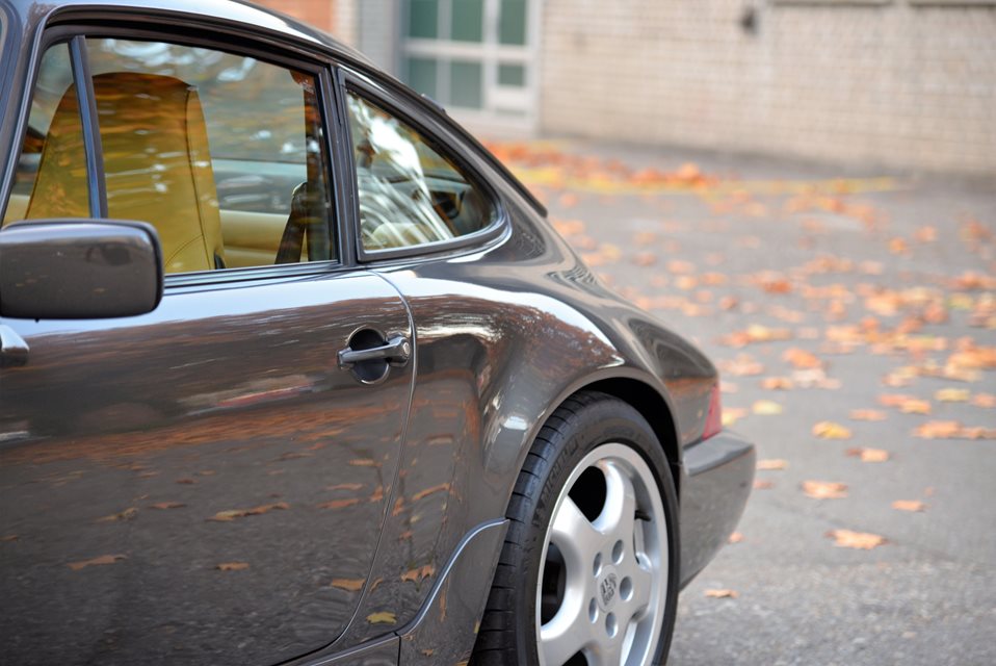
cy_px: 333
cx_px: 498
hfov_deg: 17.1
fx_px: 3322
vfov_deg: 11.4
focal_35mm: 120
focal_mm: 120
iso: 800
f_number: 4
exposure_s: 1/50
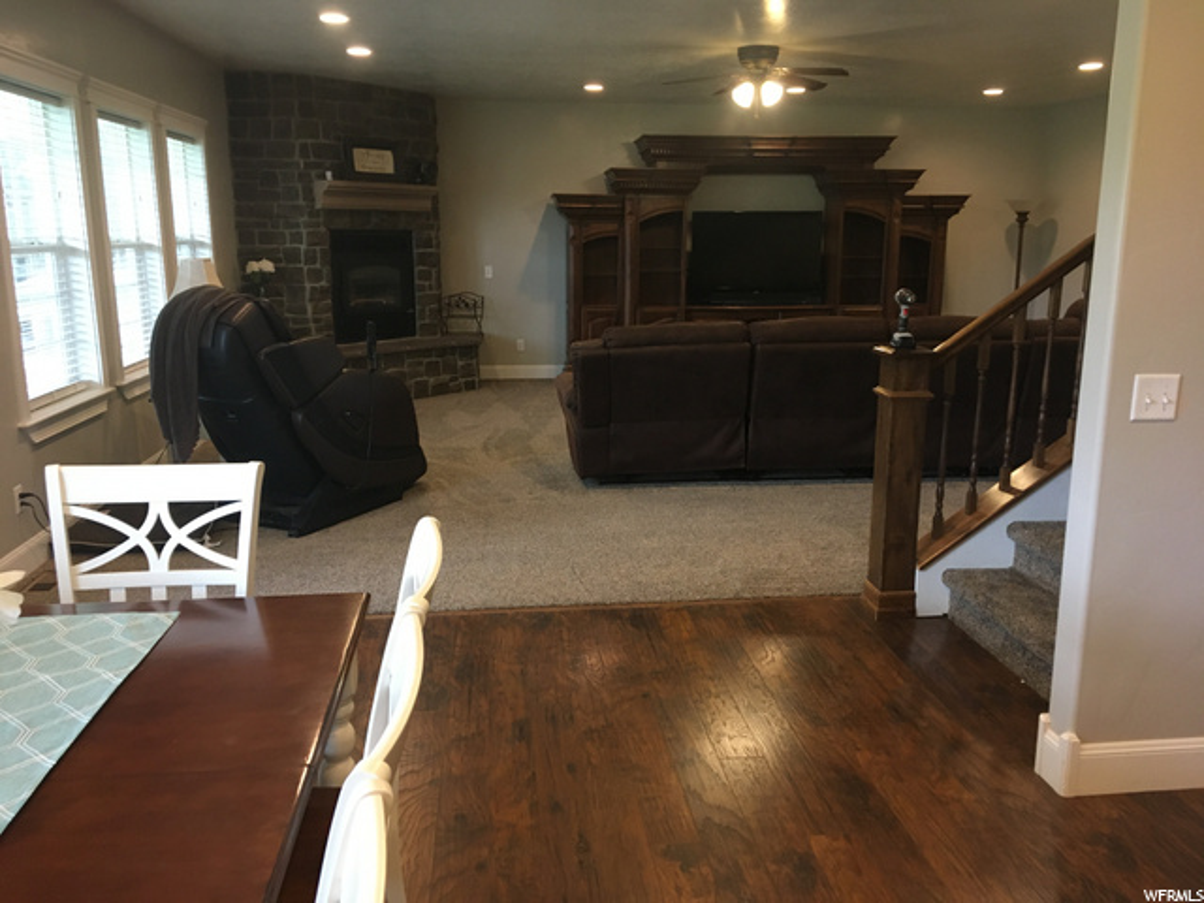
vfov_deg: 48.2
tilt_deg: -12.8
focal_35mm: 29
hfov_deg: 61.7
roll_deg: +0.1
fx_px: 1009
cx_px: 602
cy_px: 452
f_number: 2.2
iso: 160
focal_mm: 4.15
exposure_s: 1/30
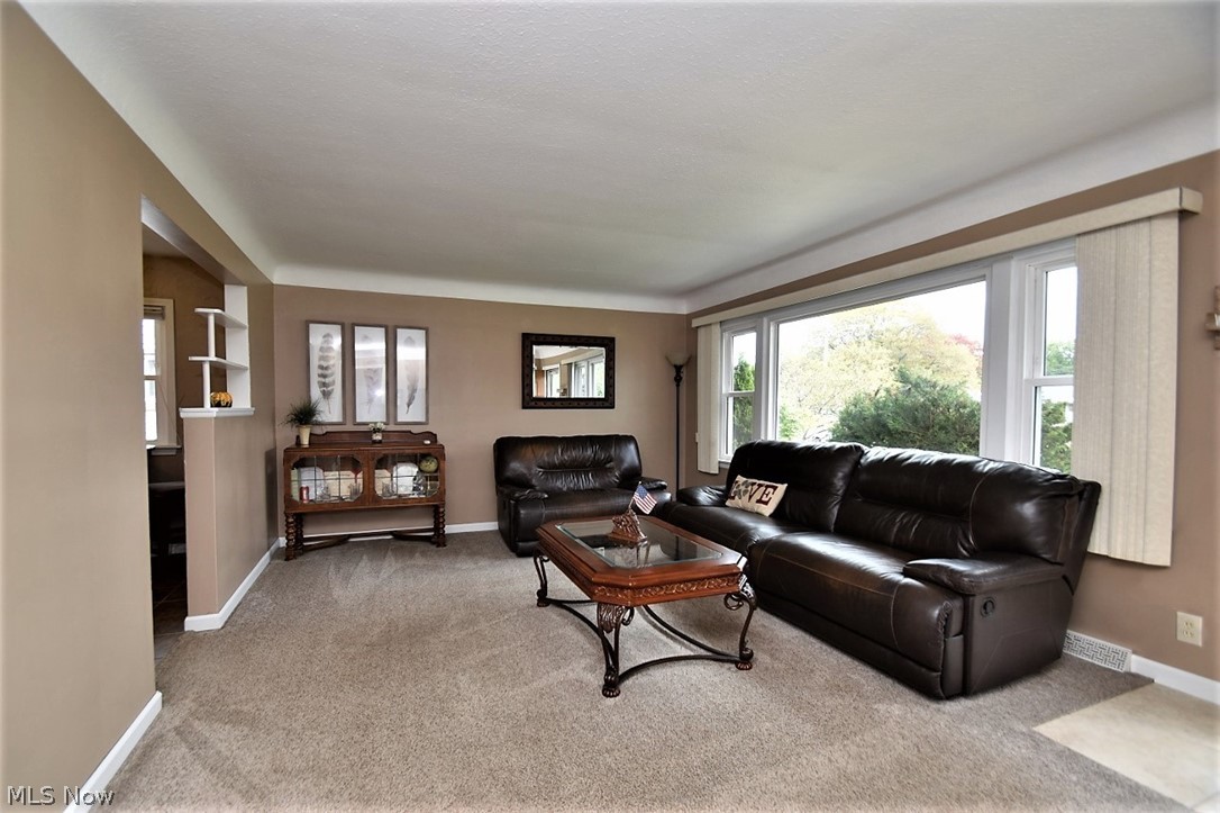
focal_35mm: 15
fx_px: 508
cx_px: 610
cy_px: 406
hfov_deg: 100.4
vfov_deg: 77.3
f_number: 7.1
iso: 200
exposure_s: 1/30
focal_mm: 10
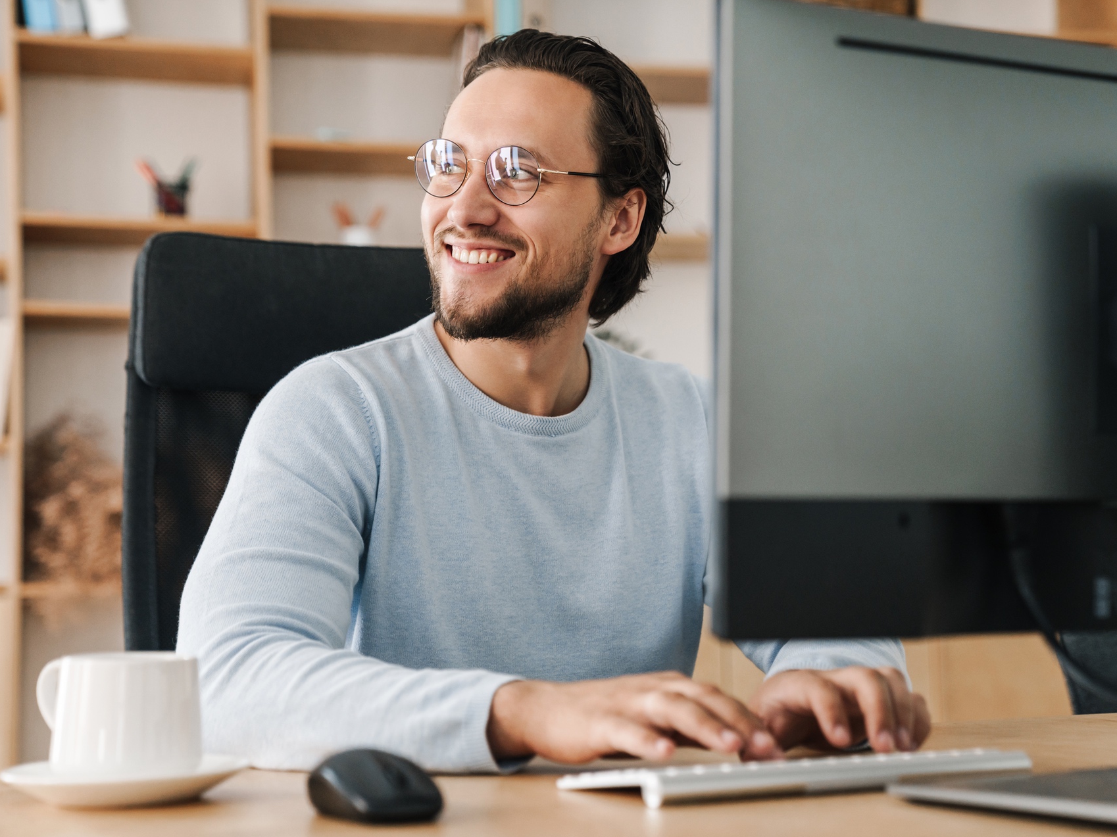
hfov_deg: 31.2
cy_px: 419
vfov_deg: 23.6
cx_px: 557
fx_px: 2000
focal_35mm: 62
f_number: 2.8
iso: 1250
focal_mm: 57
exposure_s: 1/125
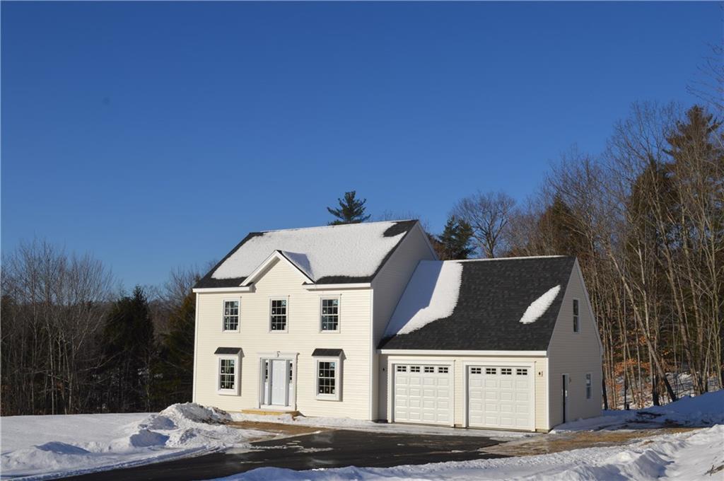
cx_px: 362
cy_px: 240
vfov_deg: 34.1
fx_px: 783
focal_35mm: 39
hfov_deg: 49.6
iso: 100
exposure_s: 1/200
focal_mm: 26
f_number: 11
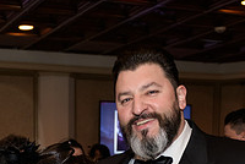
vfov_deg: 14.9
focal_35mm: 86
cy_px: 239
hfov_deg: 23.2
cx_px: 41
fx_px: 586
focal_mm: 26
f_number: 3.2
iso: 1600
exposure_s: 1/125
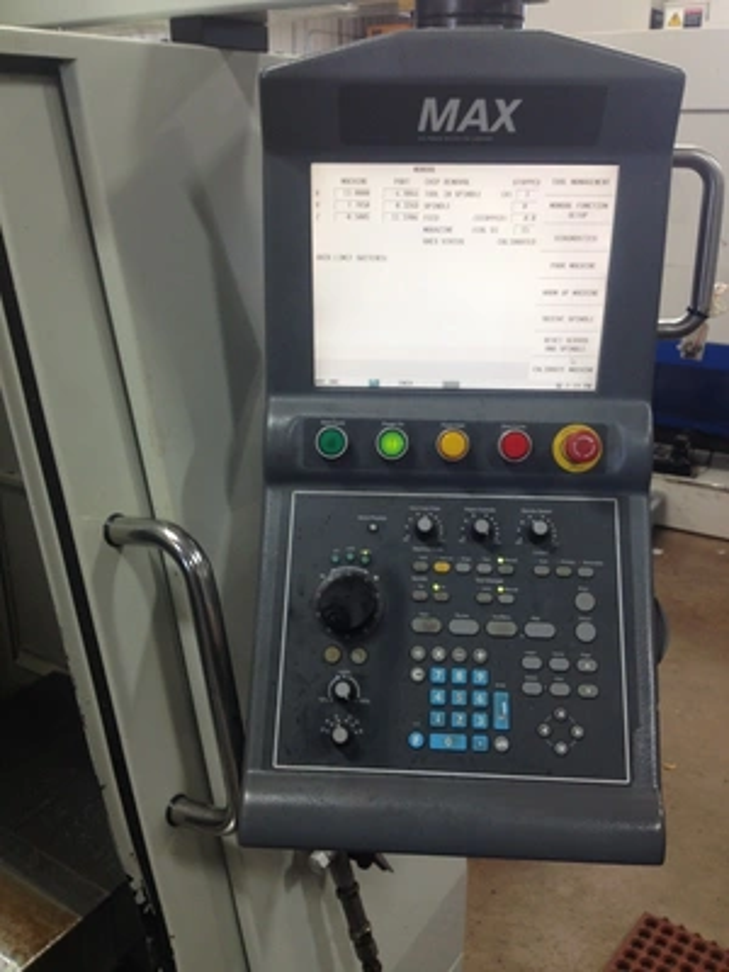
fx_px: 983
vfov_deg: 52.6
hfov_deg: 40.7
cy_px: 486
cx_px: 364
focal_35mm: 35
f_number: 2.4
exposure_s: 1/40
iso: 64
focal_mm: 4.28
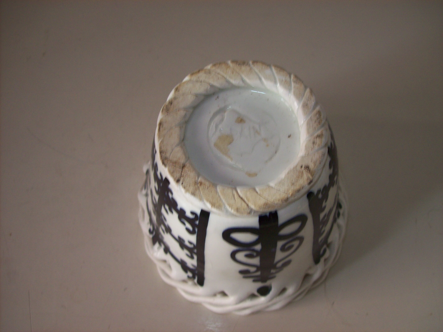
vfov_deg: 39.6
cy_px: 166
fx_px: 461
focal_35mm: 36
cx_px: 222
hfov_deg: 51.4
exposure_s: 1/64
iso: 80
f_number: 2.7
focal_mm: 6
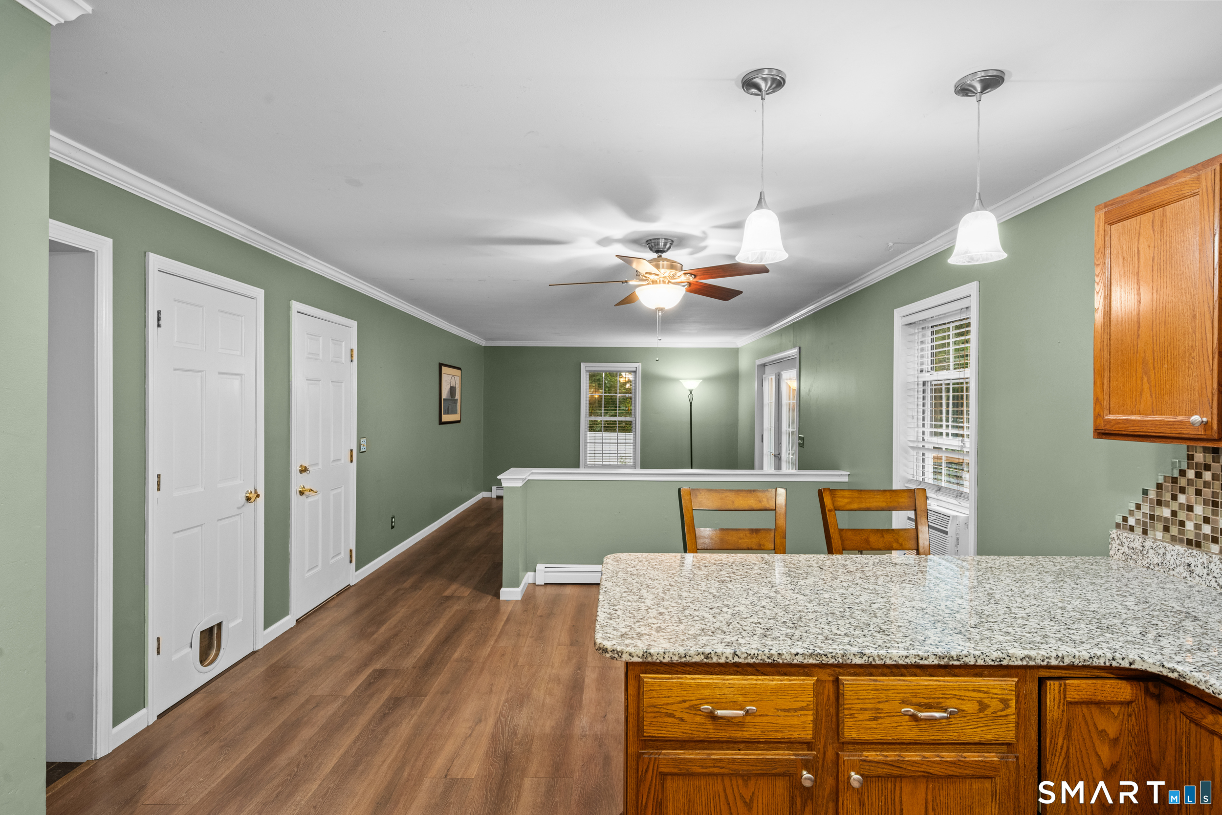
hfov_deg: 90.0
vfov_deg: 67.4
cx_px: 611
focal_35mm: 18
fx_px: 611
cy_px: 408
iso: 320
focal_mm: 18
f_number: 9
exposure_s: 1/1.25
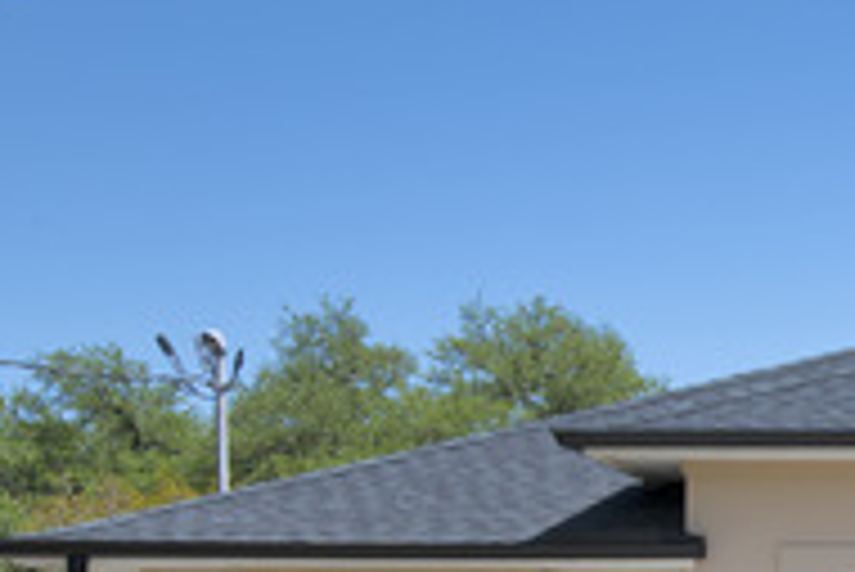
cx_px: 1436
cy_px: 872
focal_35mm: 101
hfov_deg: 17.3
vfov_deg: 12.8
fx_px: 2401
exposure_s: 1/200
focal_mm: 30
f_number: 9
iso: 200
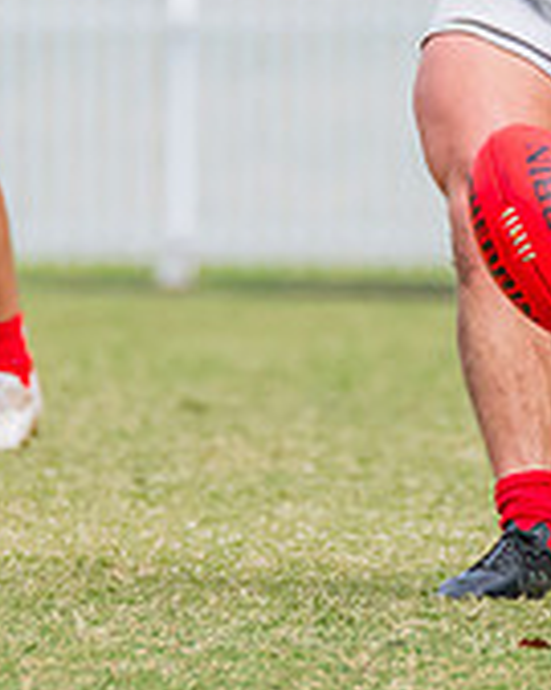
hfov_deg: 0.9
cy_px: -7
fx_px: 36970
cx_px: 541
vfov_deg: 1.1
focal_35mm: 1812
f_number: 7.1
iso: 800
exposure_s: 1/1250
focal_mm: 420
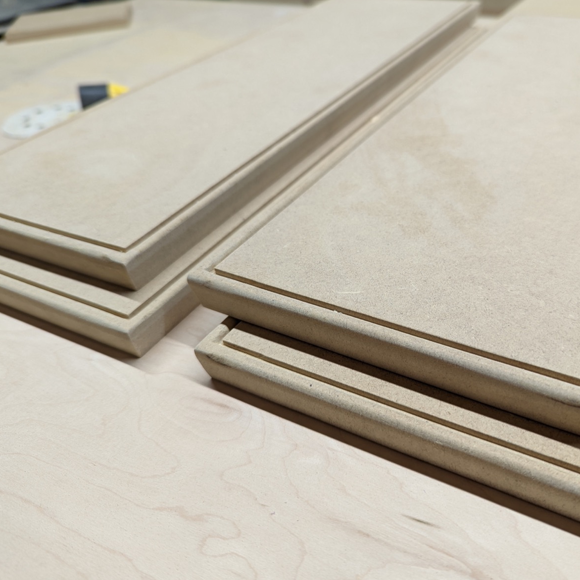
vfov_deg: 55.6
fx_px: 550
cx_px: 354
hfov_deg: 55.1
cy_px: 284
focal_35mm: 29
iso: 61
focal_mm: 6.81
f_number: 1.85
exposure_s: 1/24
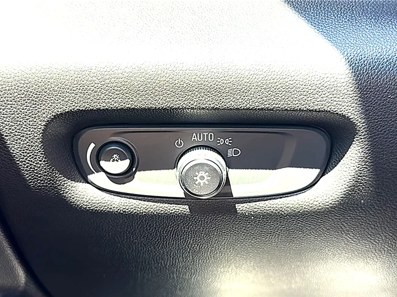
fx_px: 459
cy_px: 148
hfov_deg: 46.8
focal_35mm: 40
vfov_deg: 36.0
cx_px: 198
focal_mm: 6.86
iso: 100
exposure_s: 1/72
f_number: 1.78
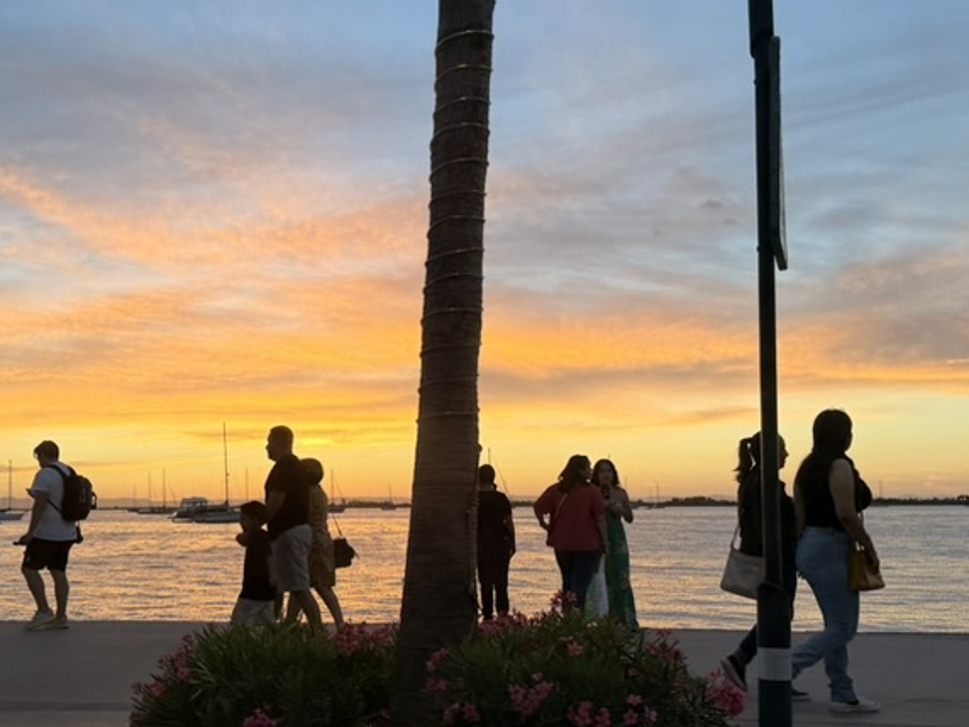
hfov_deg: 43.5
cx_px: 368
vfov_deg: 33.4
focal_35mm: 43
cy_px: 456
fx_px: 1204
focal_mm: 6.76
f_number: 1.78
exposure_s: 1/238
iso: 64
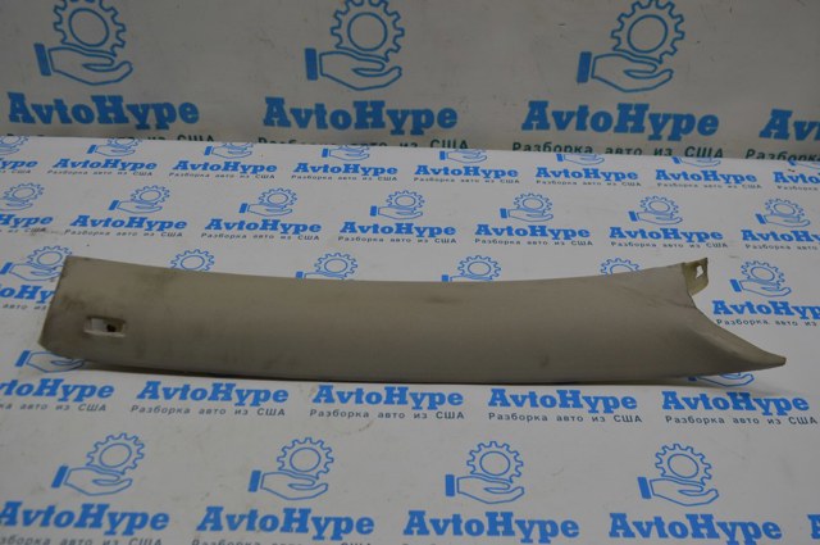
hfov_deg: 57.3
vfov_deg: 39.9
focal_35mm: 33
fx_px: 751
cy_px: 272
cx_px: 410
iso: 200
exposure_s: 1/60
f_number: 5.6
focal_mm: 22
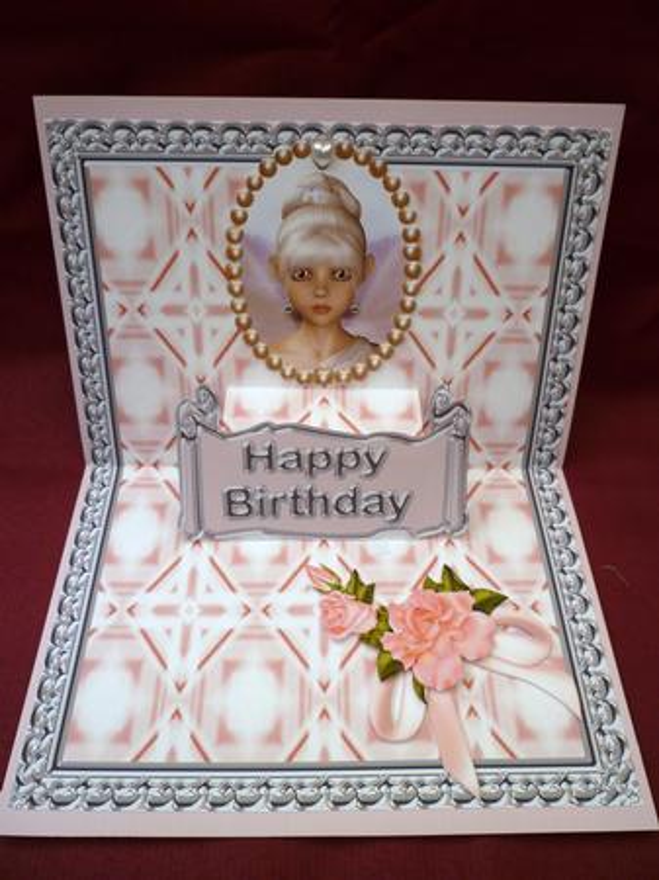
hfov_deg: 48.2
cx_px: 330
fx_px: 737
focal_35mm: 29
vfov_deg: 61.7
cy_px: 440
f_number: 3.3
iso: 80
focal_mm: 5.2
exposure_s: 1/100
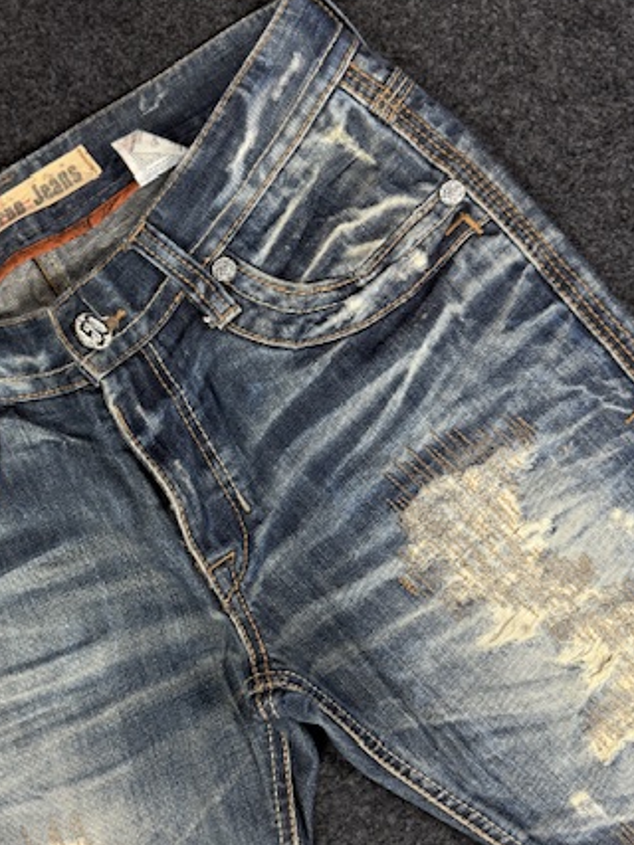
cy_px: 477
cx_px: 176
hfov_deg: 38.8
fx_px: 880
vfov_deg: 51.2
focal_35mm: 36
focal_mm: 6.76
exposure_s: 1/100
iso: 100
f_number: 1.78
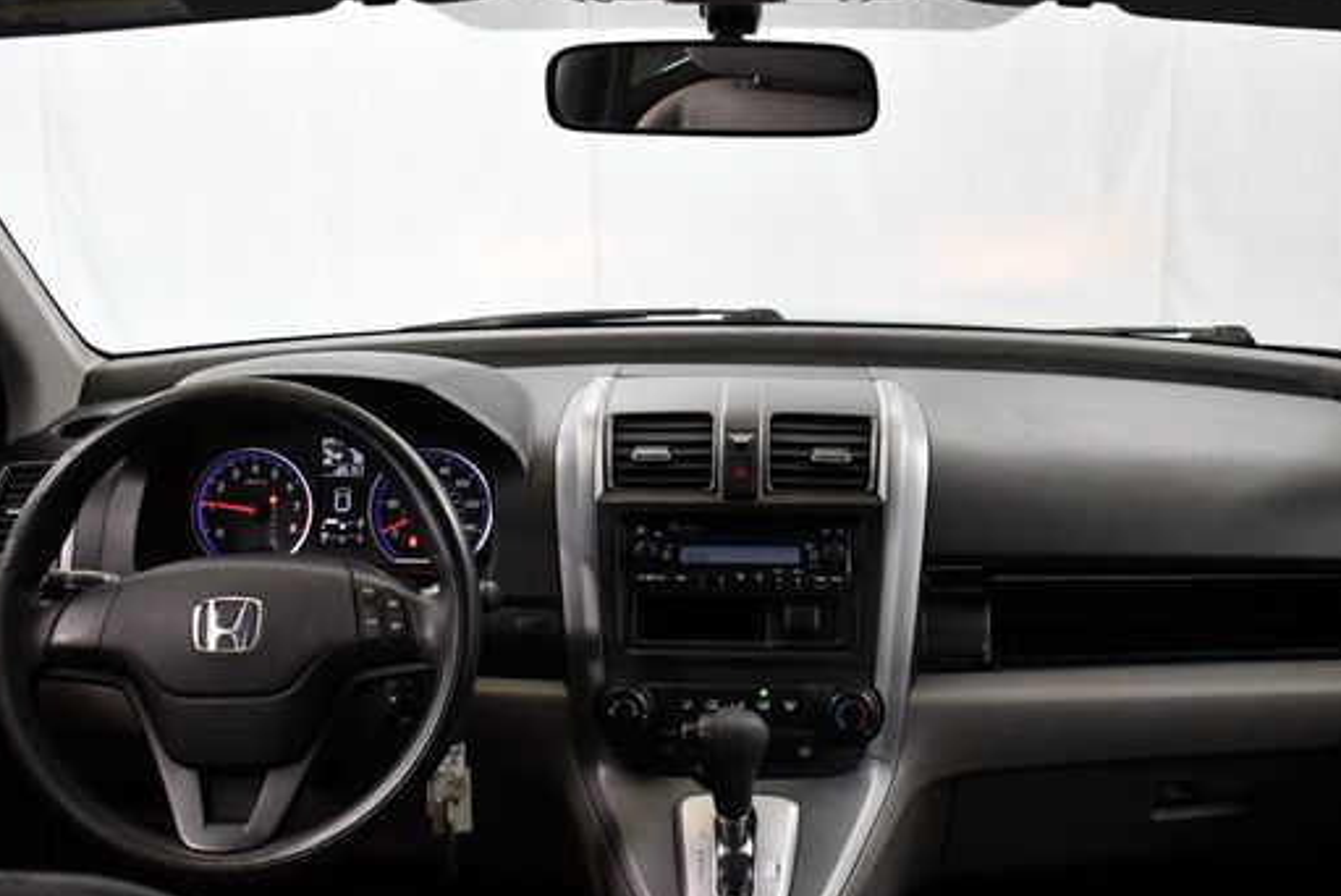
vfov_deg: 29.9
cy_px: 482
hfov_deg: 43.5
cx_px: 731
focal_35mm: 45
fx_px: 1677
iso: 2200
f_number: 3.5
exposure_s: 1/125
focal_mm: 18
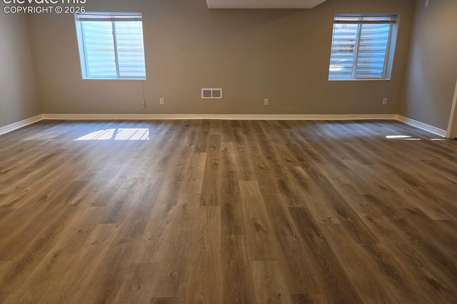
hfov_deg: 73.7
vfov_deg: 53.1
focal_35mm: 24
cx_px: 228
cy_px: 145
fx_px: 305
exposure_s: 1/120
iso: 80
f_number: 1.8
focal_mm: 5.4
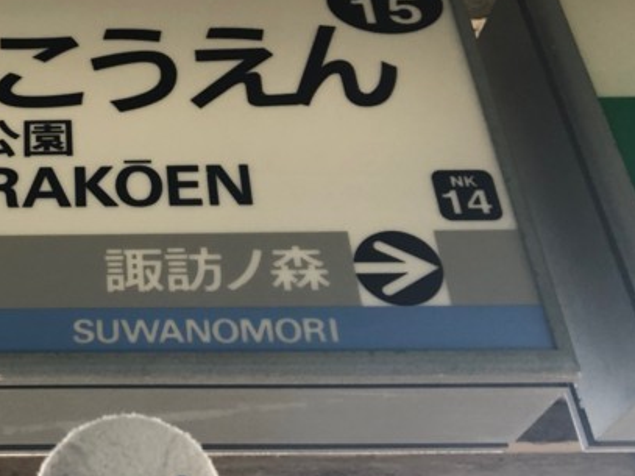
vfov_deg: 26.5
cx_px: 19
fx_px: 1009
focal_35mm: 55
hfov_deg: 32.5
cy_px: 276
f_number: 1.8
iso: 40
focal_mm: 3.99
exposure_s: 1/24
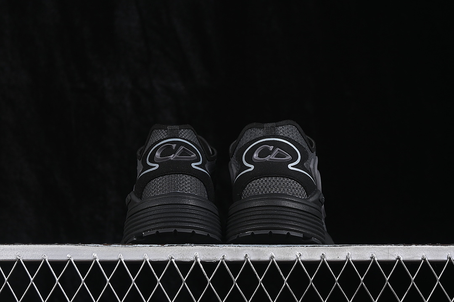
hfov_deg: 27.0
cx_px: 227
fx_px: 946
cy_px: 151
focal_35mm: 75
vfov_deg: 18.2
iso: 160
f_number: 6.3
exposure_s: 1/60
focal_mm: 50
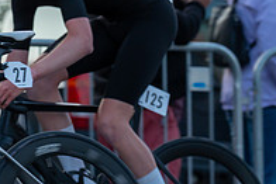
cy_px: 58
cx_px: -59
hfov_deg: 4.7
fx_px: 3345
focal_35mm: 436
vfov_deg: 3.2
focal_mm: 134
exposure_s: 1/640
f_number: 3.2
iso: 1000
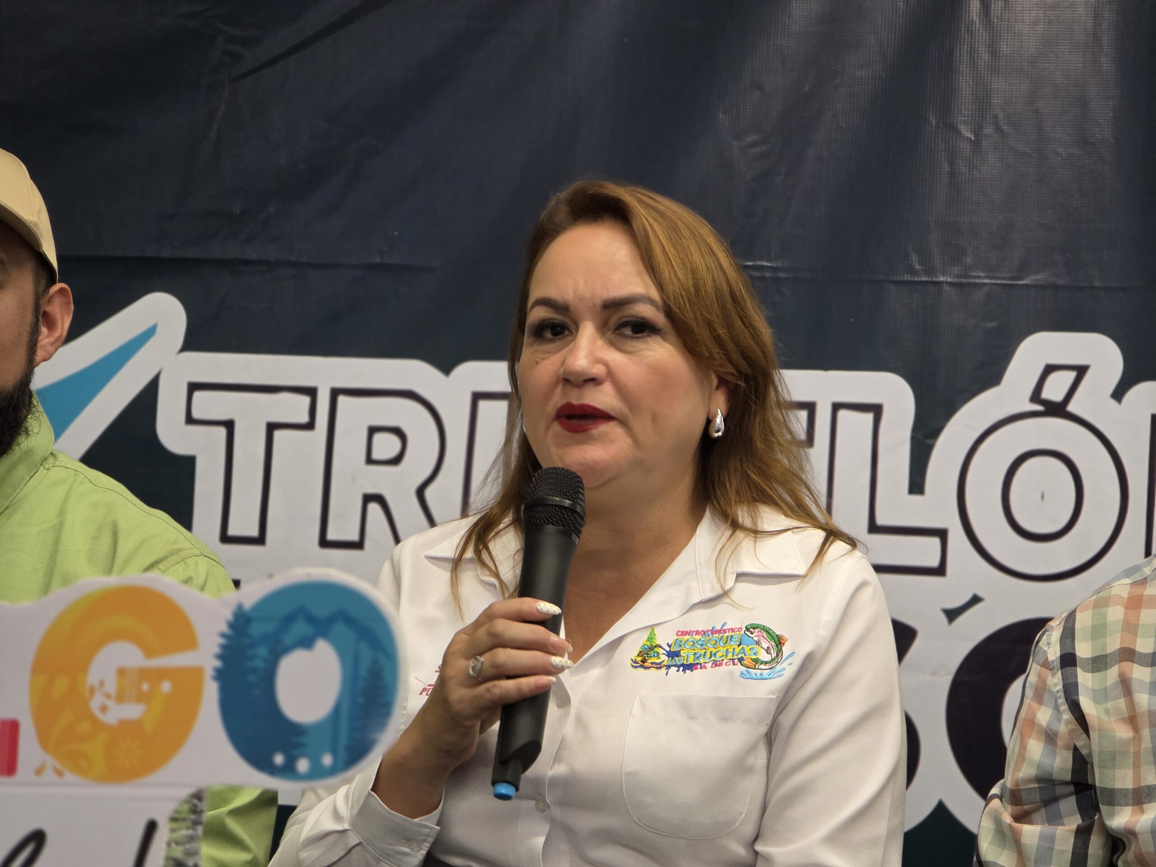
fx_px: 3840
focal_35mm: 115
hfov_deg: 17.1
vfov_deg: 12.9
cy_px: 434
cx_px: 578
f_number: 3.4
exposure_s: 1/30
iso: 640
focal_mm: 18.6
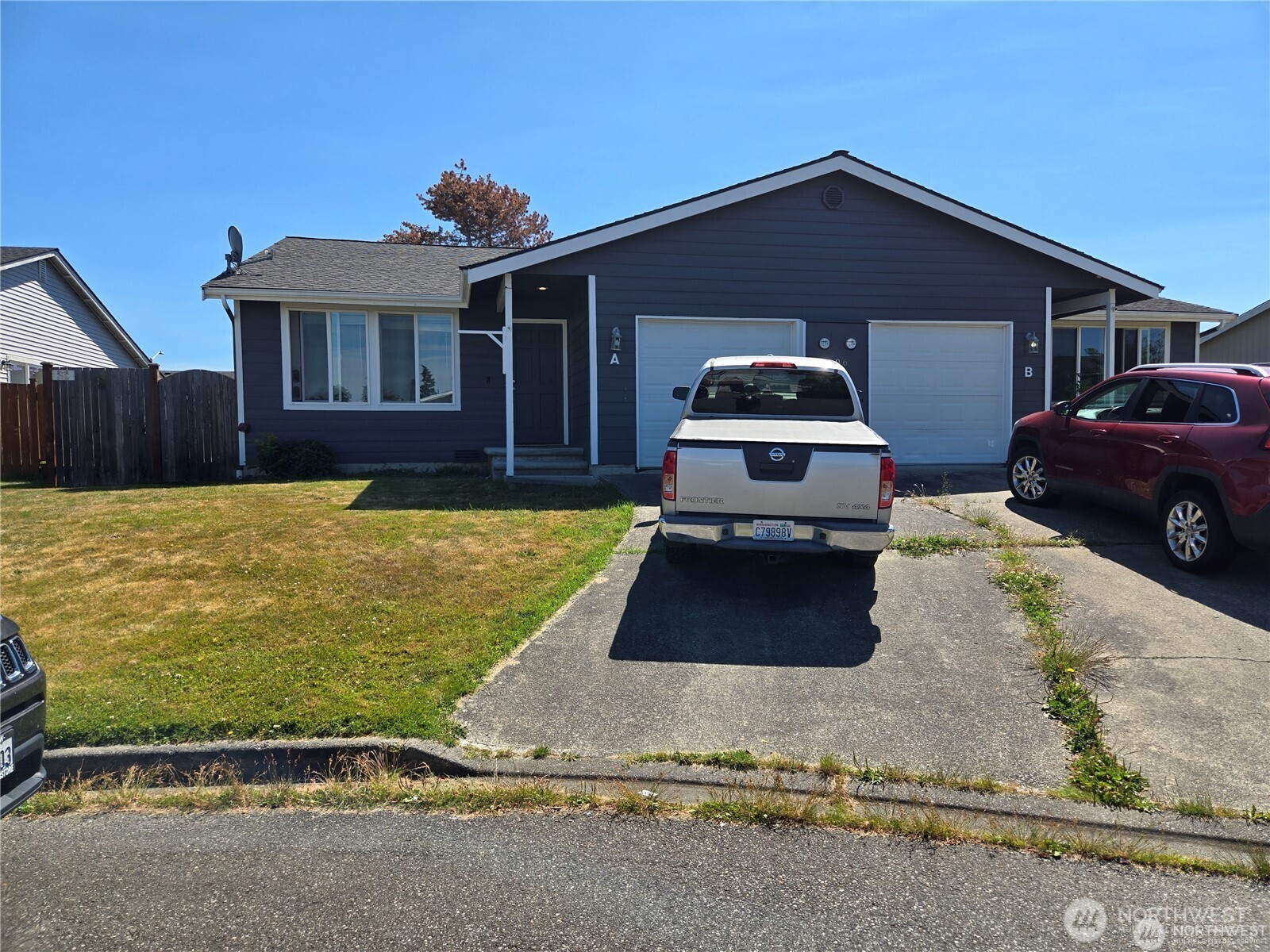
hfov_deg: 73.9
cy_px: 476
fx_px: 844
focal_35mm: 23
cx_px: 635
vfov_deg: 58.9
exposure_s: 1/1480
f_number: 1.8
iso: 25
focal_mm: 5.4
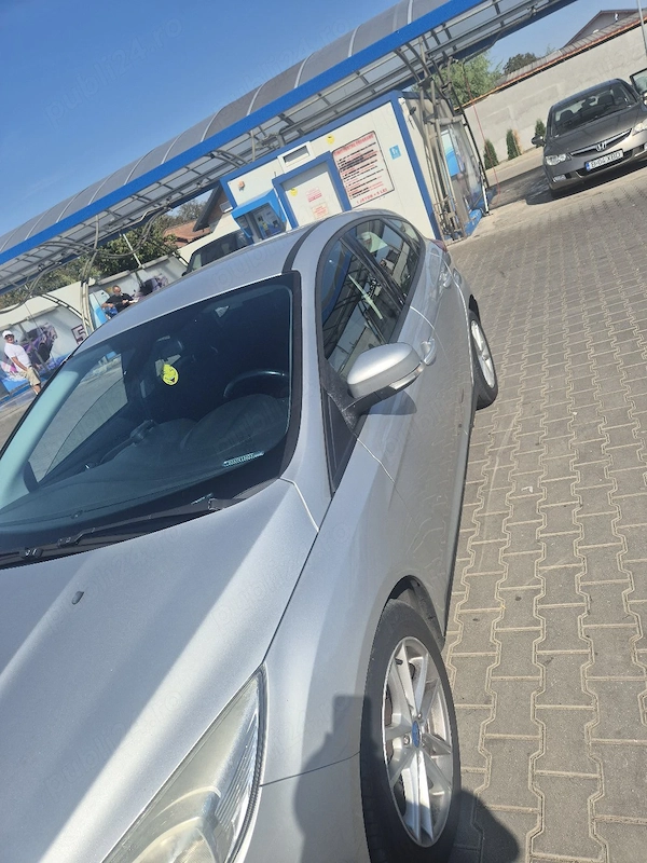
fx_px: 573
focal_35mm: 23
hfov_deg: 58.9
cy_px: 432
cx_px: 324
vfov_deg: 73.9
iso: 25
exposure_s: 1/2500
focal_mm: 5.4
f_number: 1.8
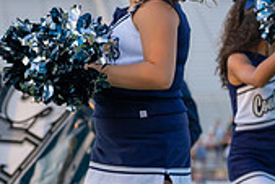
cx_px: -153
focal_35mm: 244
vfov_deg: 5.6
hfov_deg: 8.2
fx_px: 1865
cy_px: 95
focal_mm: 70
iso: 640
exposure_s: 1/1250
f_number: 2.8
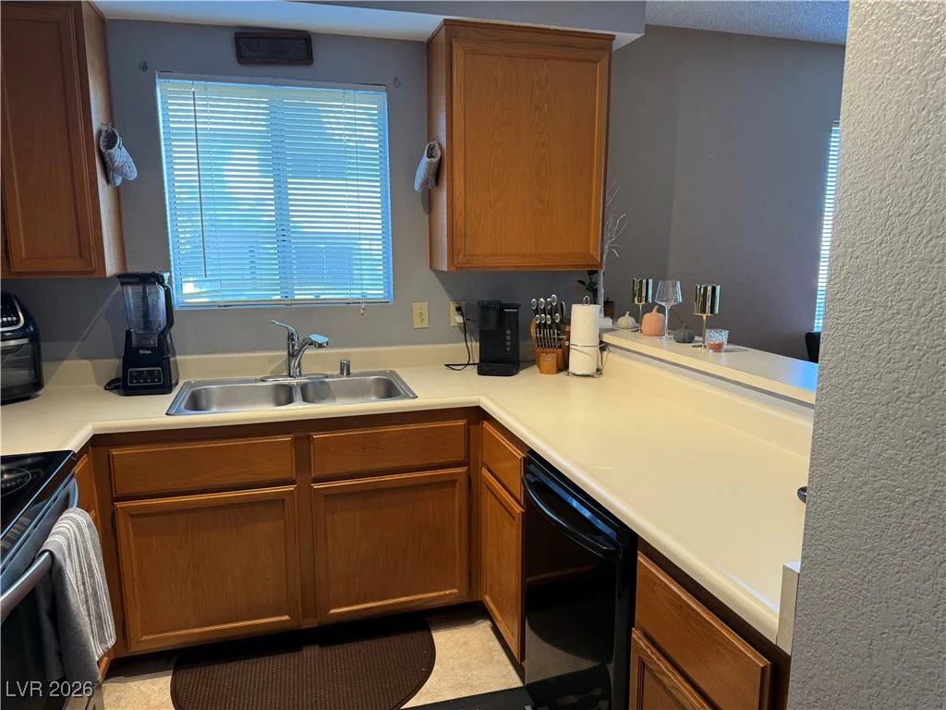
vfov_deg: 56.8
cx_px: 473
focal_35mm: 24
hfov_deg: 71.6
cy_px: 355
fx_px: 656
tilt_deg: -9.9
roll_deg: +0.1
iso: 125
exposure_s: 1/60
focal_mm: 6.76
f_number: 1.78
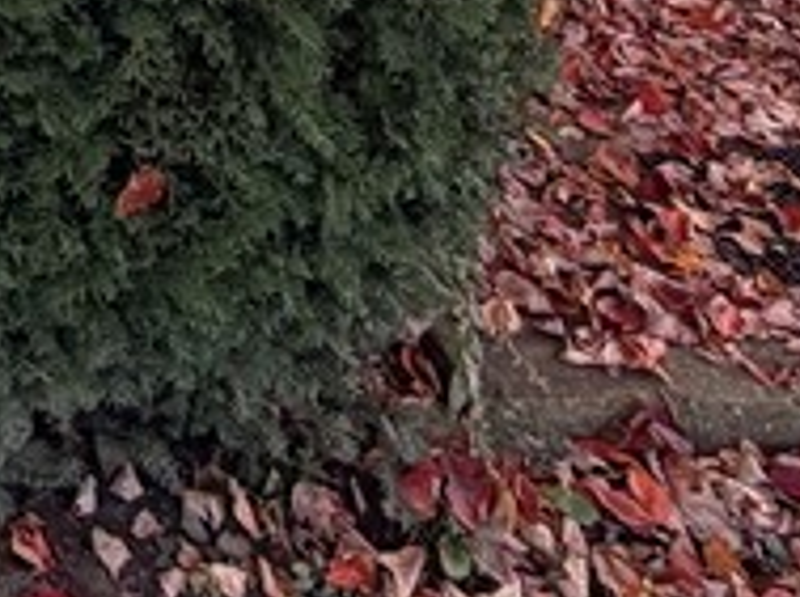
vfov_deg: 15.0
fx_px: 1753
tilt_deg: -2.9
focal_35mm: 76
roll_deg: -0.6
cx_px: -330
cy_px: -665
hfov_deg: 22.1
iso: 50
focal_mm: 2.22
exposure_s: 1/152
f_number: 2.2
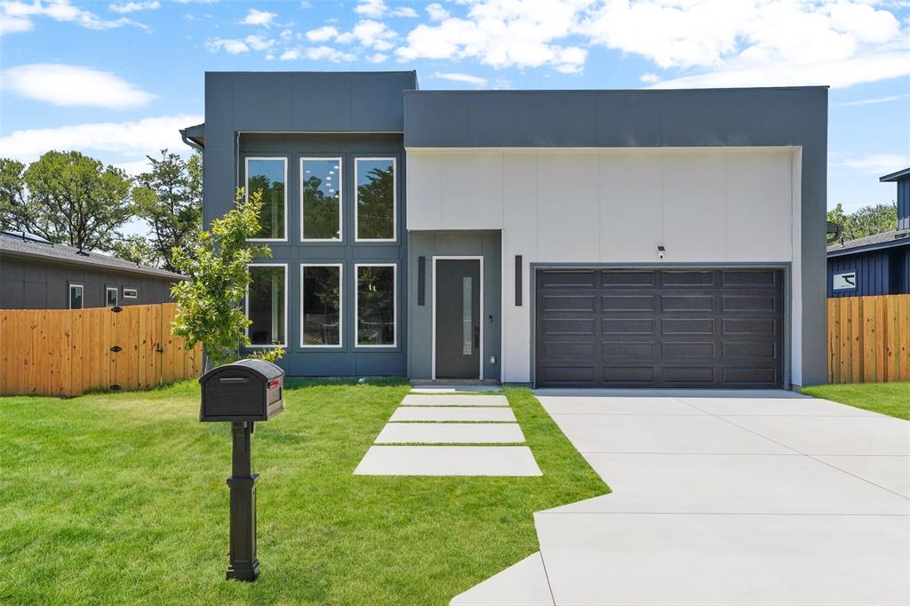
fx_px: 910
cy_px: 303
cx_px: 455
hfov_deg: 53.1
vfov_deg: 36.8
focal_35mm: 36
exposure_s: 1/1250
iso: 640
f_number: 9
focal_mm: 24
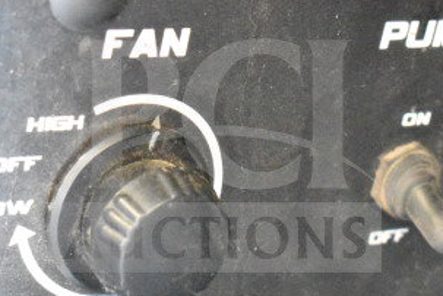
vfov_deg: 9.5
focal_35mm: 145
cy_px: 156
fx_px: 1784
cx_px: 216
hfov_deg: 14.2
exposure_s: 1/60
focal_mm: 48
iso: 25600
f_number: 5.3
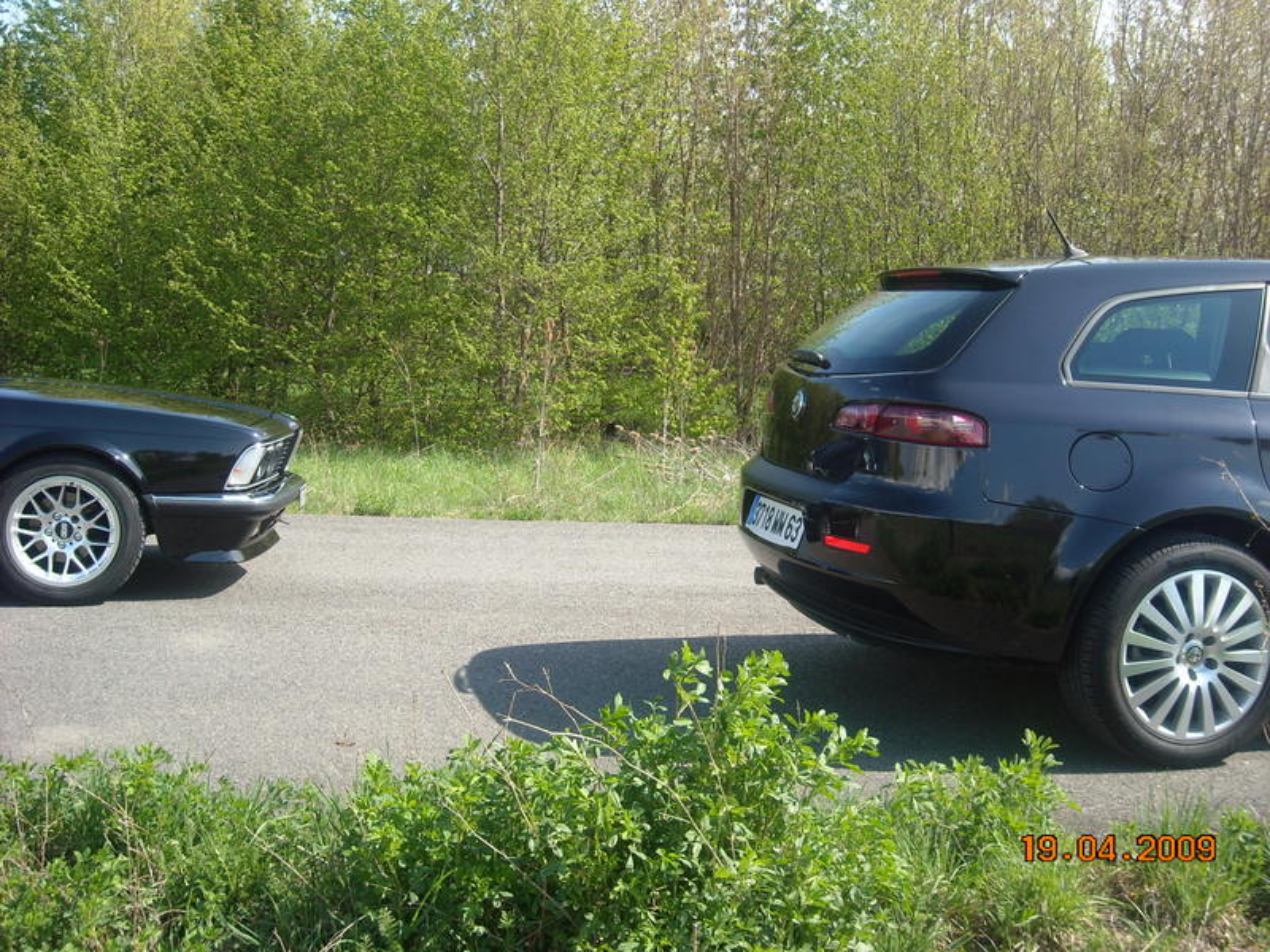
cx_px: 635
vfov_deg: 32.9
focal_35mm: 44
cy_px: 476
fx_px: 1614
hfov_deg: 42.9
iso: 64
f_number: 3.1
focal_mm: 7.1
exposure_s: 1/353
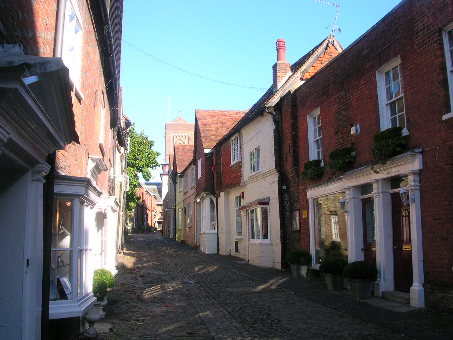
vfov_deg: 37.7
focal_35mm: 38
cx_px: 224
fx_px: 497
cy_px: 172
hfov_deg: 49.0
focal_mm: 5.6
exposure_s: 1/147
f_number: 4.5
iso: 100
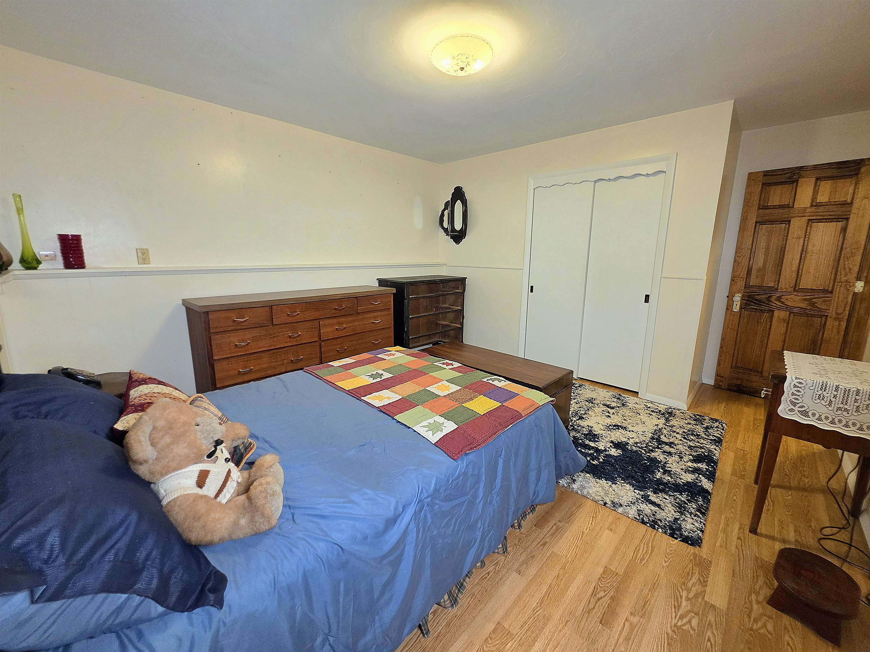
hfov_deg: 106.2
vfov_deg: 89.9
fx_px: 327
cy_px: 326
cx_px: 435
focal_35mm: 13
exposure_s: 1/60.2
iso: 200
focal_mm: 2.2
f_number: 1.9
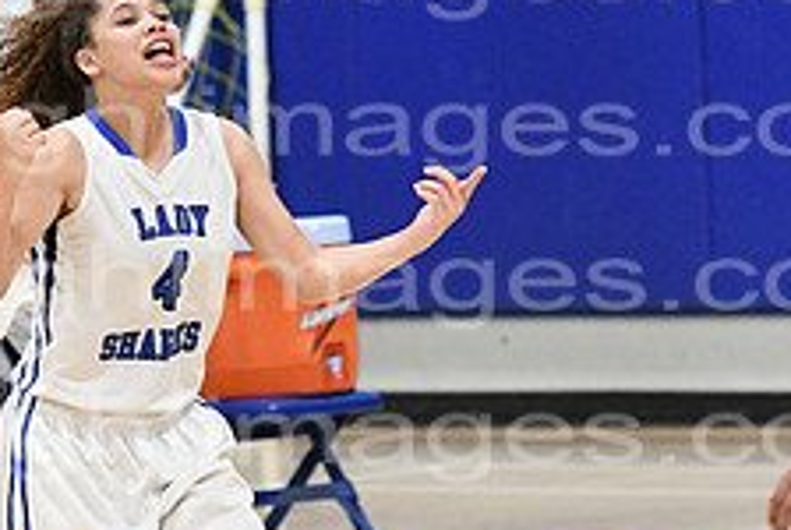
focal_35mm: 621
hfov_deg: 3.3
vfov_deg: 2.2
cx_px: 152
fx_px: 13662
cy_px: 362
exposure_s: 1/640
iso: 5000
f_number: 3.5
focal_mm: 160
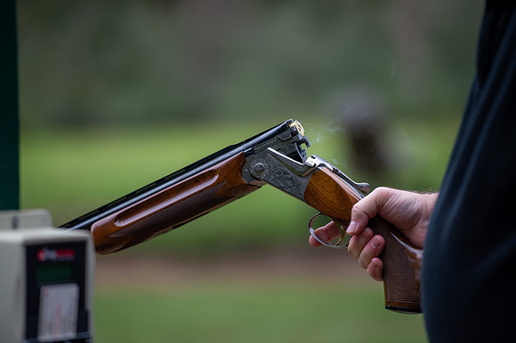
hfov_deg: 10.3
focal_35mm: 200
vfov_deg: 6.9
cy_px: 172
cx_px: 258
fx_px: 2865
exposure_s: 1/250
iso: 320
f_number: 3.2
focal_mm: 200
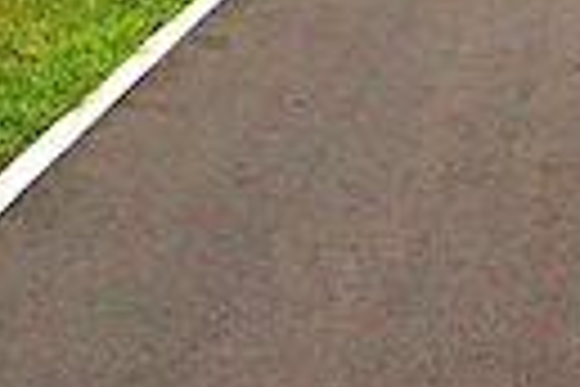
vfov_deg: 8.3
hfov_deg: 15.4
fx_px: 2046
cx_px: 746
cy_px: -932
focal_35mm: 127
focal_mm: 16
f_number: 9
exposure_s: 1/400
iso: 100
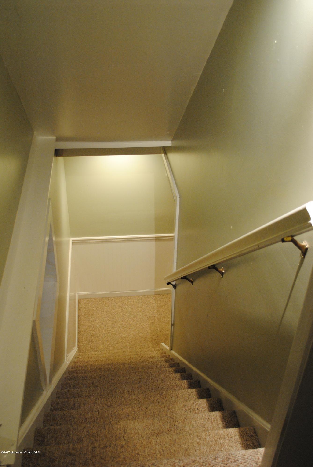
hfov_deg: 37.0
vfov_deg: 53.1
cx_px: 156
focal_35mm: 36
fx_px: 468
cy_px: 234
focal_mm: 24
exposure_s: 1/30
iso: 800
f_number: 4
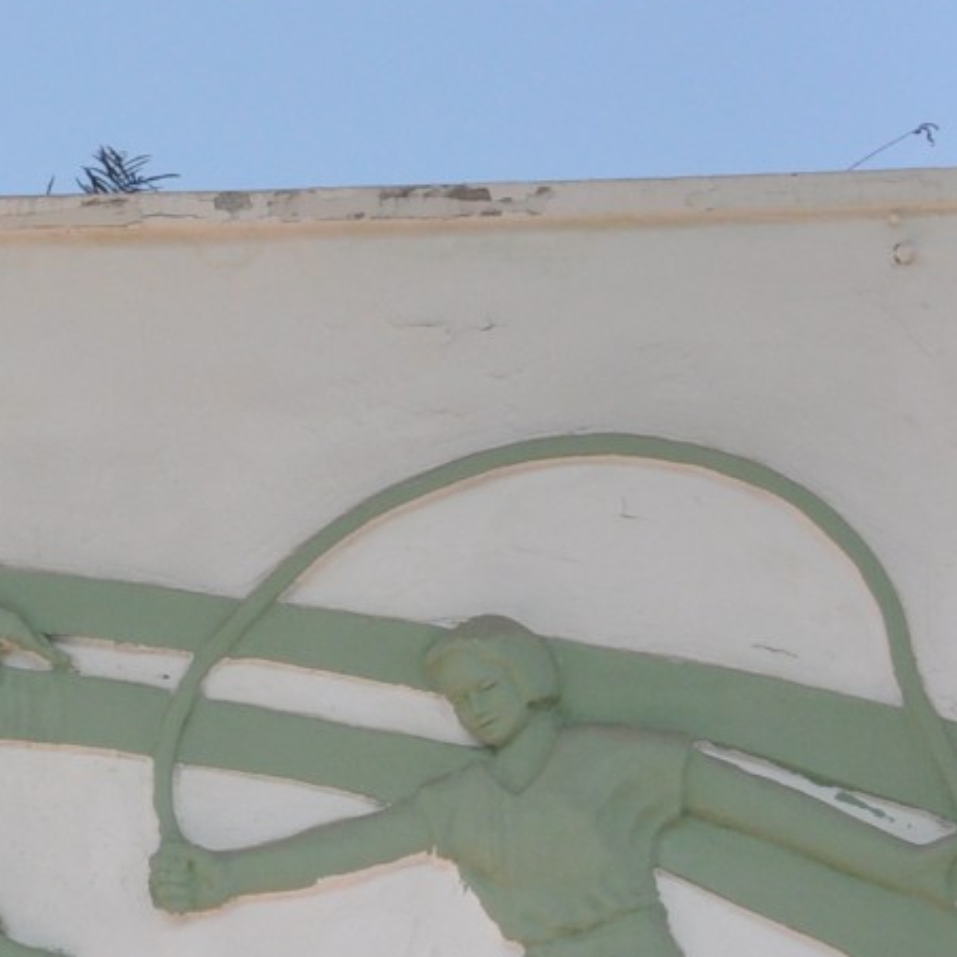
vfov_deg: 9.1
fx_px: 6005
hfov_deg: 8.6
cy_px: 632
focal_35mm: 192
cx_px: -933
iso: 640
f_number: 13
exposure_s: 1/640
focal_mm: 34
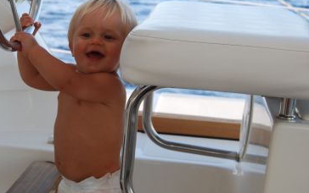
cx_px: 52
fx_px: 725
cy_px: 63
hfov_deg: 23.6
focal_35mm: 86
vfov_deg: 15.2
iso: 200
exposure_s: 1/125
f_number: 5.6
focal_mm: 32
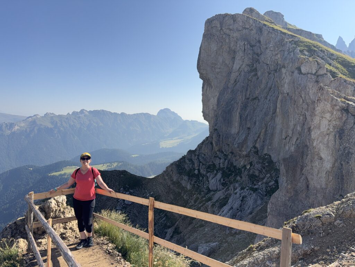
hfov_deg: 71.6
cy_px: 134
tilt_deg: -3.1
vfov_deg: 56.8
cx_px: 178
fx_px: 246
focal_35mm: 24
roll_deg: -1.4
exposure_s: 1/4673
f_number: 1.78
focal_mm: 6.76
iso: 80
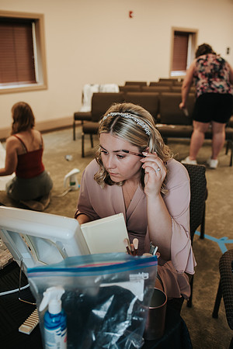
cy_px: 174
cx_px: 116
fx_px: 340
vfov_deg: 54.4
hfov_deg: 37.9
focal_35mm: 35
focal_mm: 35
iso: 560
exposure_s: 1/125
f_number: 2.8
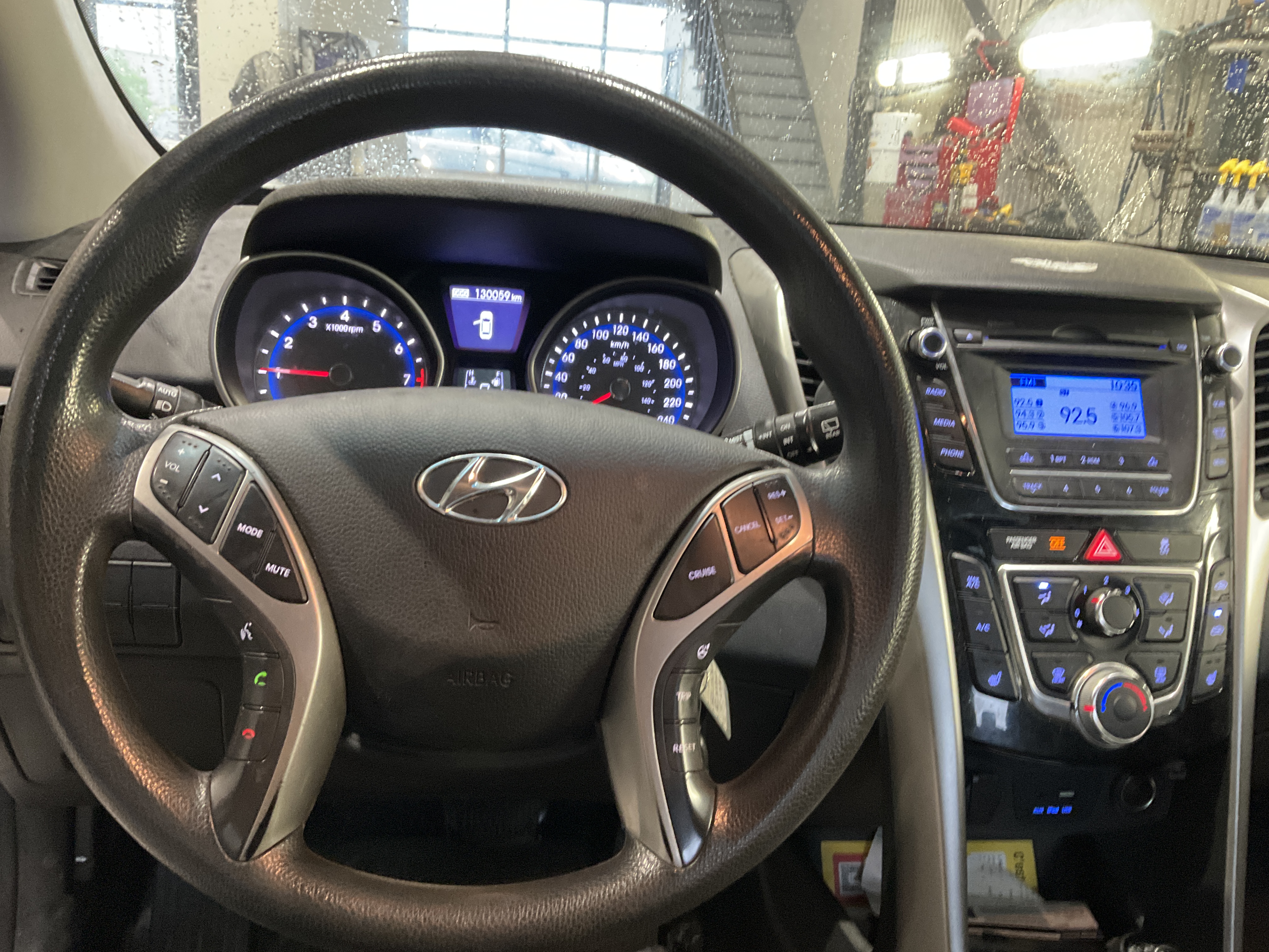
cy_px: 476
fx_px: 1063
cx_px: 634
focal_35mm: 29
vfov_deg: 48.2
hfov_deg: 61.7
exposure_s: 1/40
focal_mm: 3
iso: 250
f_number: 1.8
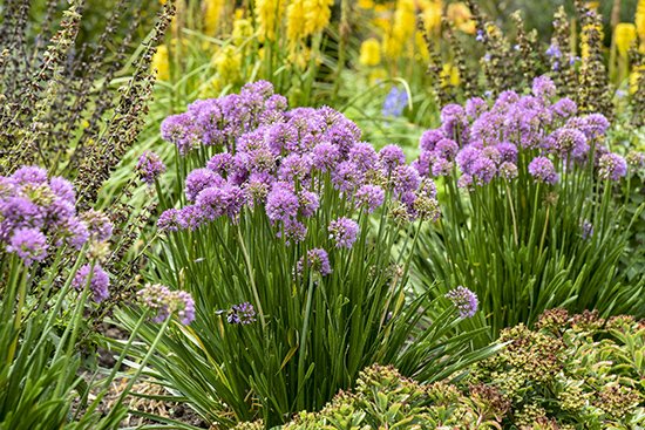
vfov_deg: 11.4
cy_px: 215
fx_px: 2150
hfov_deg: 17.1
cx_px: 322
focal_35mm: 120
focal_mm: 120
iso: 250
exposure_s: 1/250
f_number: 8
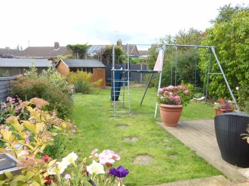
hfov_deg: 67.2
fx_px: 187
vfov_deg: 53.0
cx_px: 134
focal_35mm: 26
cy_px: 92
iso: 100
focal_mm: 4.3
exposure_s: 1/200
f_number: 3.3
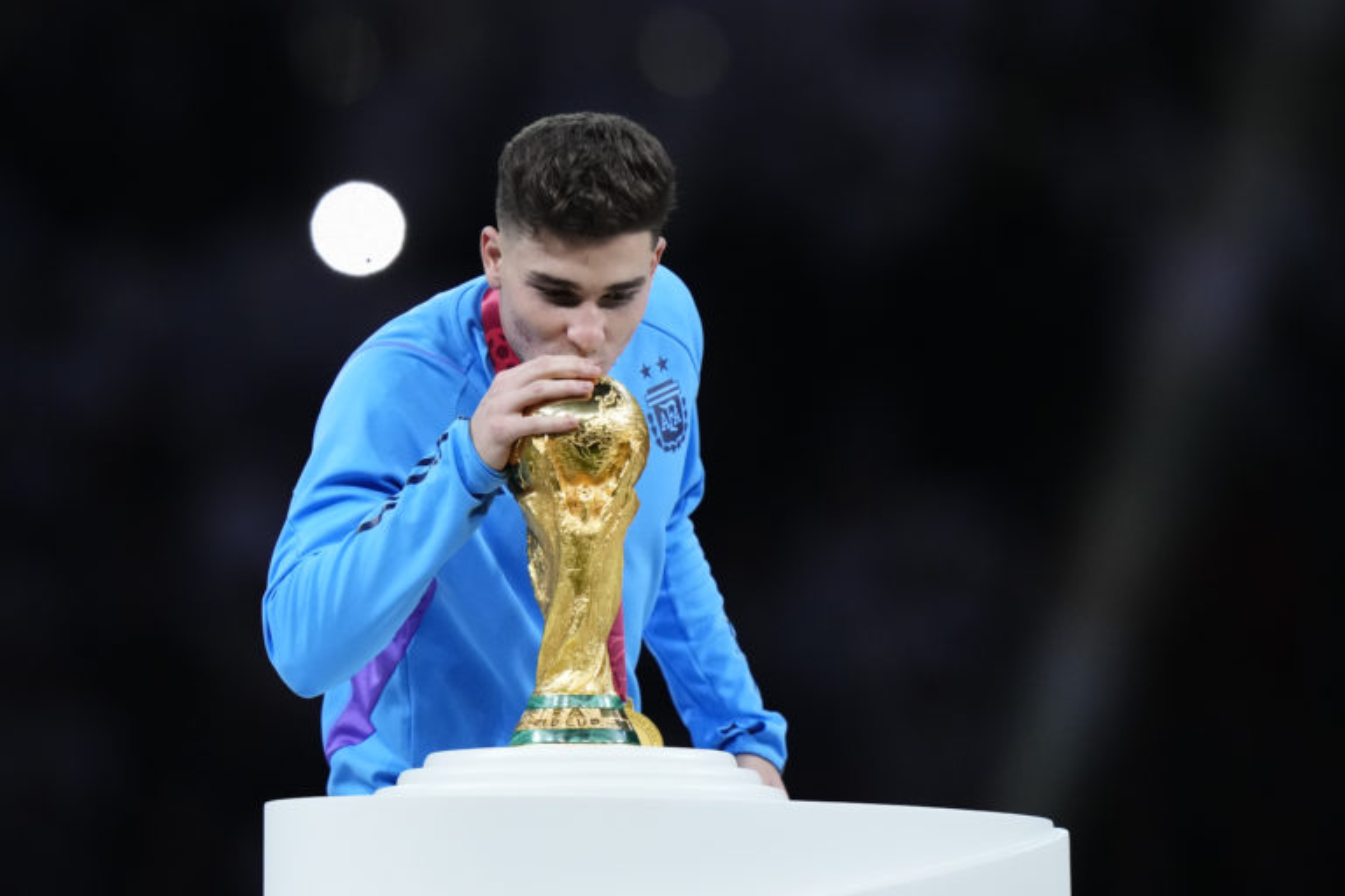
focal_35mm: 400
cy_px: 448
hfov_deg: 5.2
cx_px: 672
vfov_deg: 3.4
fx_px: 14943
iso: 3200
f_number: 3.2
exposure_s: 1/320
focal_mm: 400
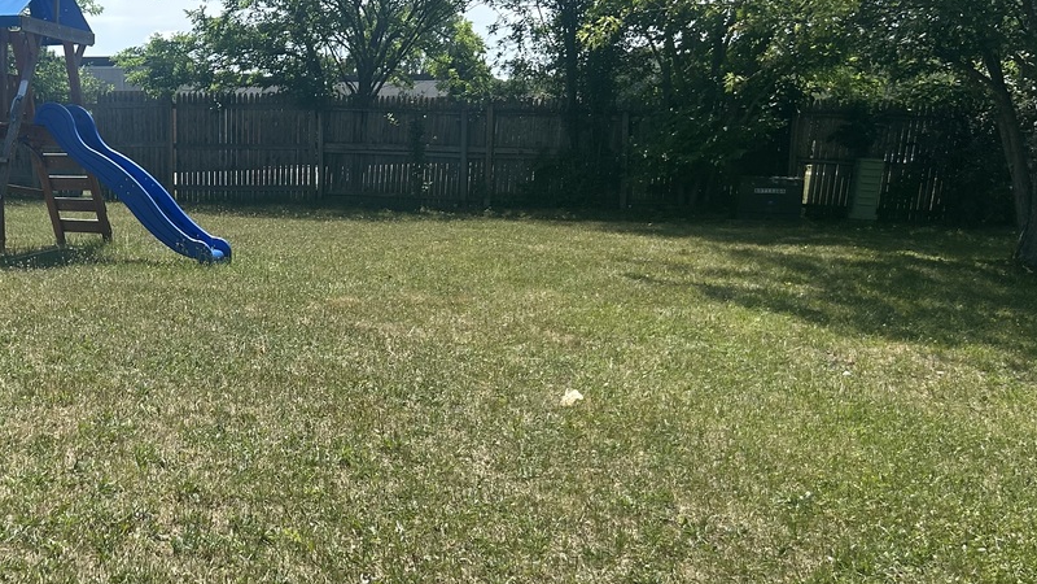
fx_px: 1402
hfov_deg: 38.7
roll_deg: +1.6
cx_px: 176
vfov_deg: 23.4
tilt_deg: -11.2
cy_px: 385
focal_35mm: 51
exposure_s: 1/2299
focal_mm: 5.7
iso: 50
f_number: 1.5
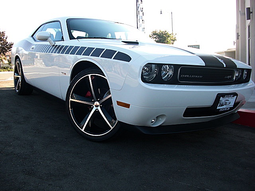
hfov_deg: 51.4
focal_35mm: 36
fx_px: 265
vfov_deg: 39.7
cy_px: 96
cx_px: 128
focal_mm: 6.3
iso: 50
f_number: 2.8
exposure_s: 1/200
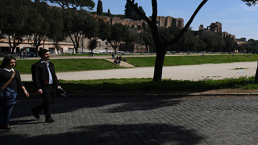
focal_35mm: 41
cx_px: 336
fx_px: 281
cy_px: 56
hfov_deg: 34.6
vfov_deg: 28.9
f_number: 2.8
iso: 100
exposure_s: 1/1600
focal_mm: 15
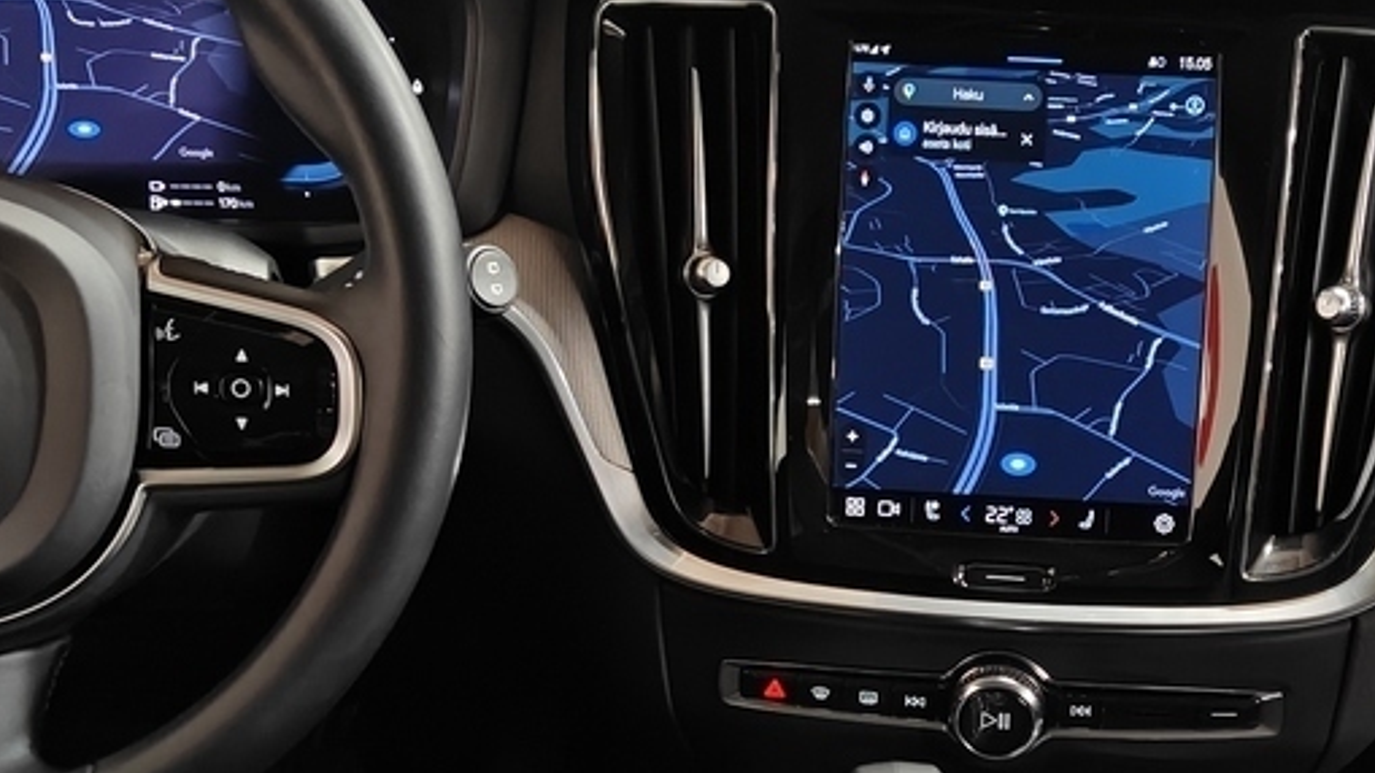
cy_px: 654
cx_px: 951
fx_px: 2697
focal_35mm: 74
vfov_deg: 16.1
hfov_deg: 28.4
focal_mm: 5.59
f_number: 1.8
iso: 160
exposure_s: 1/34
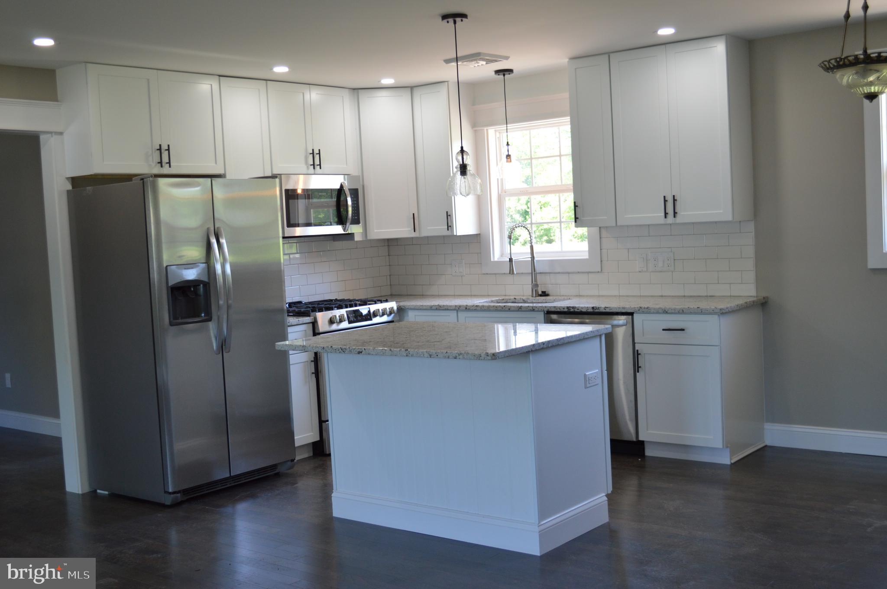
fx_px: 960
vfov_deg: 34.1
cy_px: 294
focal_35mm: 39
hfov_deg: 49.6
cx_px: 444
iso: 400
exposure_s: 1/80
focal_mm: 26
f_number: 4.2
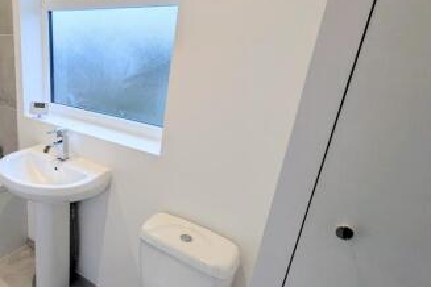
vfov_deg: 53.1
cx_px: 66
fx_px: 287
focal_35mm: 24
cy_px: 144
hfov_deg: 64.7
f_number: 2.2
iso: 61
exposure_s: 1/100
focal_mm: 1.95
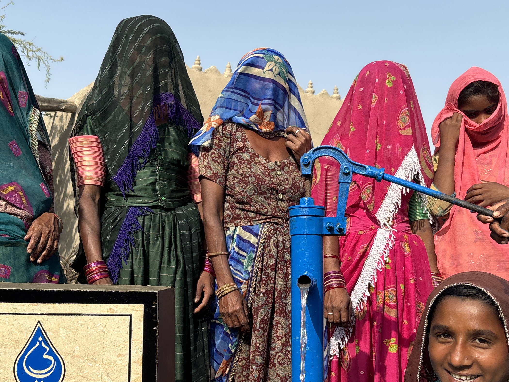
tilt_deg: +3.9
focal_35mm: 50
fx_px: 735
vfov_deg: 29.0
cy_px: 235
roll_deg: -0.4
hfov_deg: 38.2
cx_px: 264
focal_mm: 5.96
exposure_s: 1/2193
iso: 50
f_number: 1.6
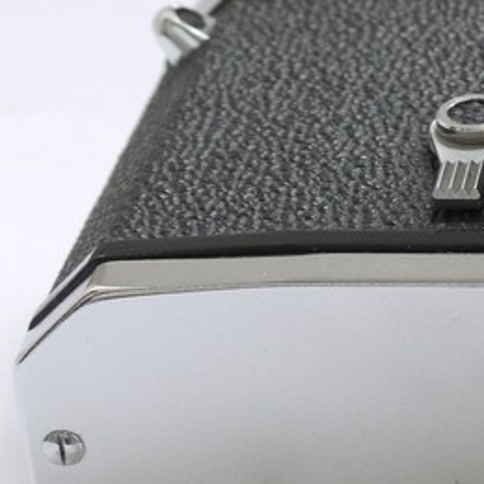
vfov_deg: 9.3
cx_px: 890
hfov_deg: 8.9
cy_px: 108
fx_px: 2974
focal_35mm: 188
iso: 400
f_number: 10
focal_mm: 23
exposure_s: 1/25
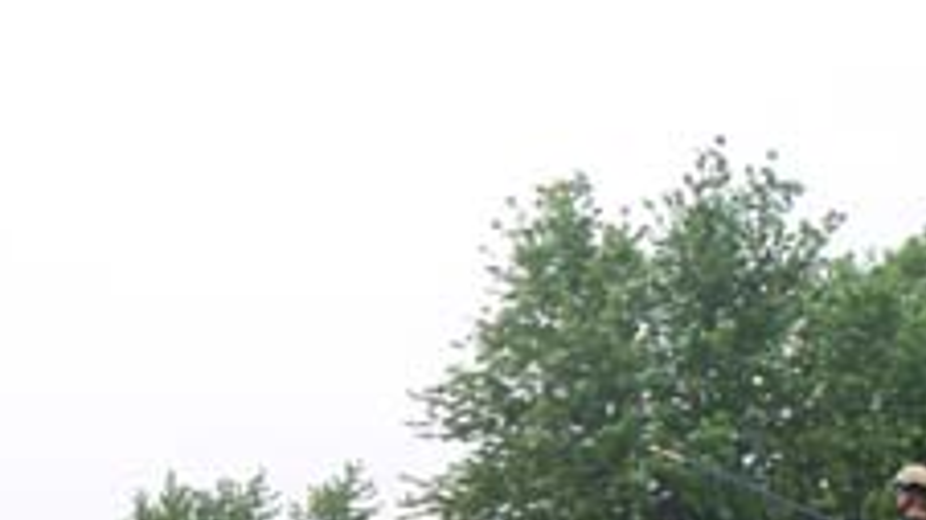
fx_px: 3412
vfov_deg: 8.6
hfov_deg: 15.4
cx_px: 307
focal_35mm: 139
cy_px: 573
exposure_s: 1/218
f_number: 4.5
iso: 100
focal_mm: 6
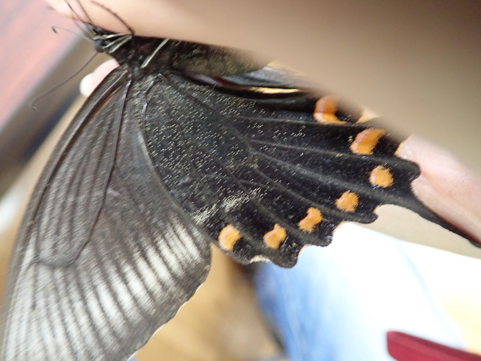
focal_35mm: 30
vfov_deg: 46.8
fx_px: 417
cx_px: 240
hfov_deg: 60.0
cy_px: 180
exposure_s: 1/30
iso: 800
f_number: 2.3
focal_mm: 5.5
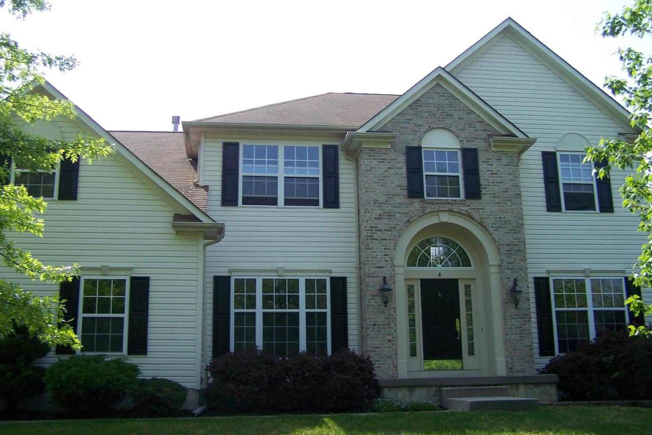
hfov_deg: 48.5
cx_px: 327
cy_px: 216
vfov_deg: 33.4
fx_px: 724
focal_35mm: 40
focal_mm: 6.3
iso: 80
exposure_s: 1/640
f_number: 2.8
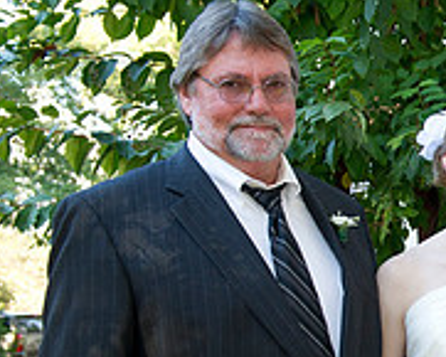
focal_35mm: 105
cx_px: 641
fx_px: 1387
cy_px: 347
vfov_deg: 14.5
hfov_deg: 16.8
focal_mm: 35
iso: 500
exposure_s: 1/125
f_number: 5.6
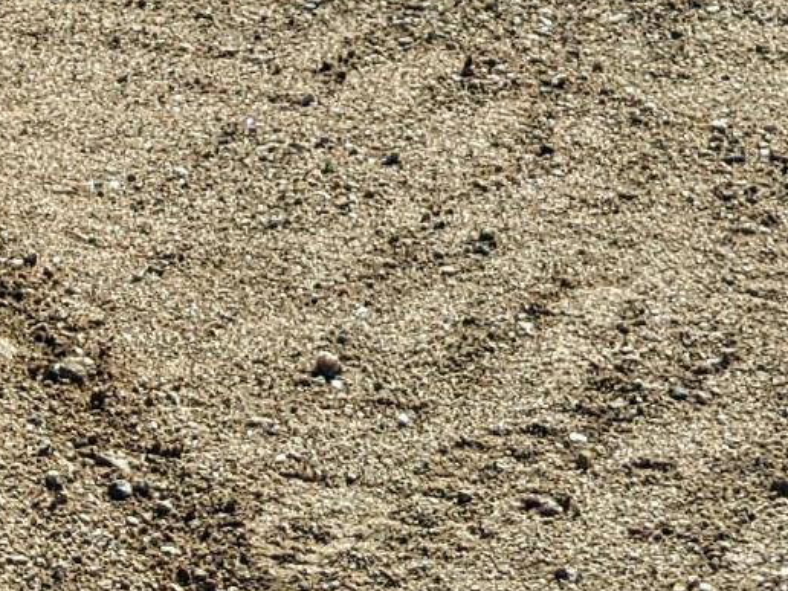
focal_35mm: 157
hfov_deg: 12.5
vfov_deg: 8.5
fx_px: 3574
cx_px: 76
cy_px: -887
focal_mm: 4.44
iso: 51
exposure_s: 1/5848
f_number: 1.8
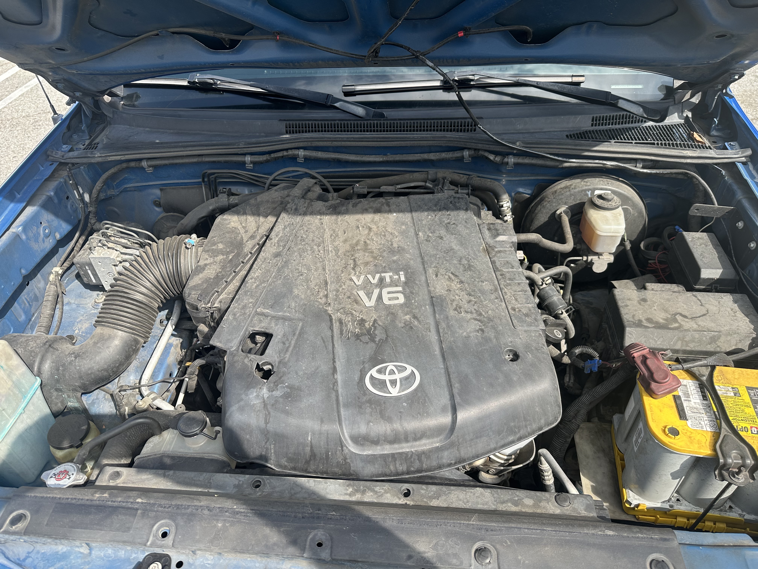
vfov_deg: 56.8
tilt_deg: -39.5
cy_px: 284
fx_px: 526
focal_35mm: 24
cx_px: 379
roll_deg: +2.8
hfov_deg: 71.6
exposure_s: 1/1393
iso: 80
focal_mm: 6.86
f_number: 1.78
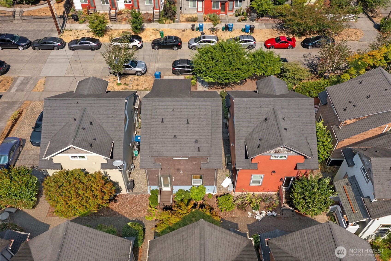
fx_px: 304
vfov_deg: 46.4
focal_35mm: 28
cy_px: 130
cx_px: 196
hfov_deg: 65.5
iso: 100
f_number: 4
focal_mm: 10.26
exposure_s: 1/160
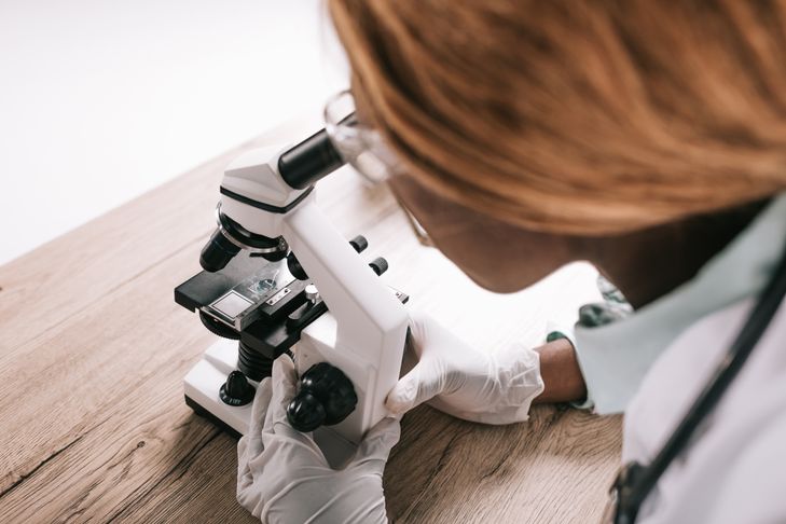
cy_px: 262
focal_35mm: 35
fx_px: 764
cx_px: 393
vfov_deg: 37.9
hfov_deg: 54.4
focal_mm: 35
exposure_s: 1/200
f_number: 3.5
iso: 400
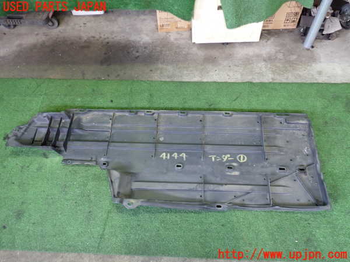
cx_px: 175
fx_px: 303
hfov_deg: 60.0
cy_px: 131
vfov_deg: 46.8
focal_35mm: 30
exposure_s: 1/30
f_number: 2.3
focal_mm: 5.4
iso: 500
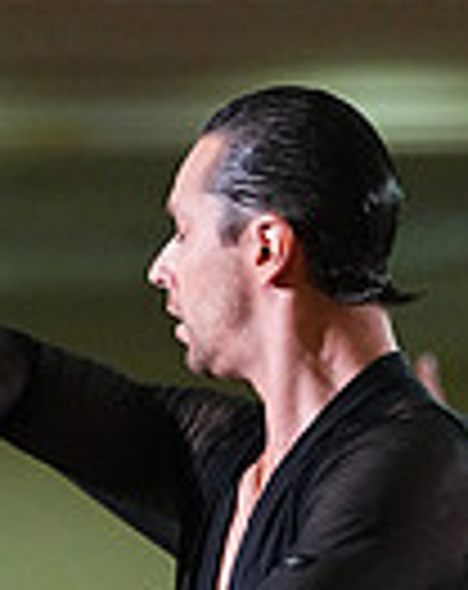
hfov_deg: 1.8
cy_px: 1103
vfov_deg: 2.3
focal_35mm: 834
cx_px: -106
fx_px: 14507
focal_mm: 200
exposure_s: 1/400
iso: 8000
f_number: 5
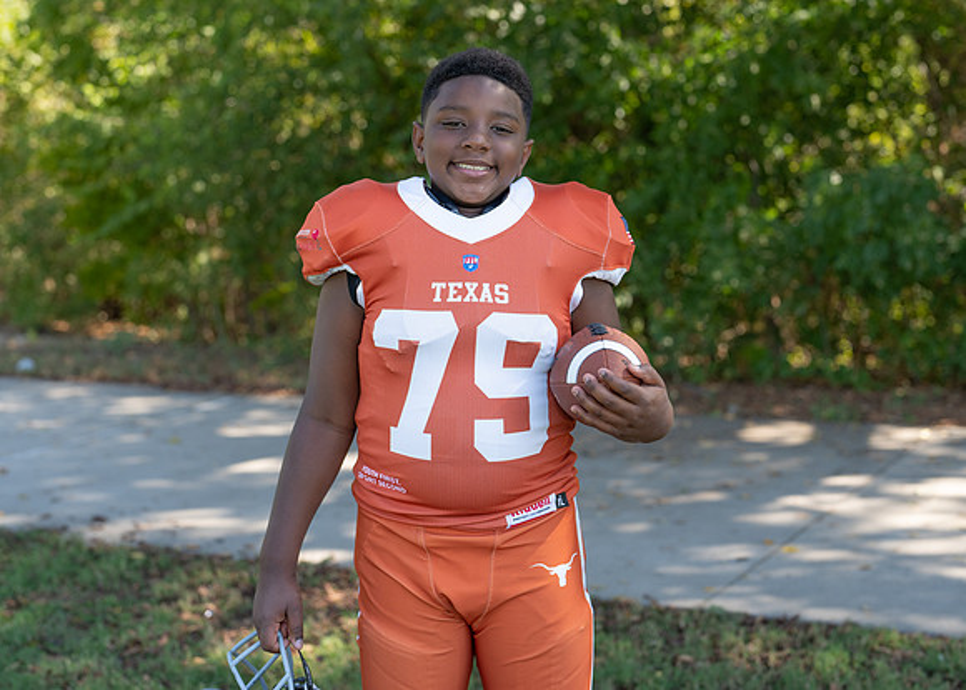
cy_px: 284
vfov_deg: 23.0
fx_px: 1689
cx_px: 490
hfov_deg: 31.9
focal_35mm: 62
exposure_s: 1/400
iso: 100
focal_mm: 50
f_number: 2.8
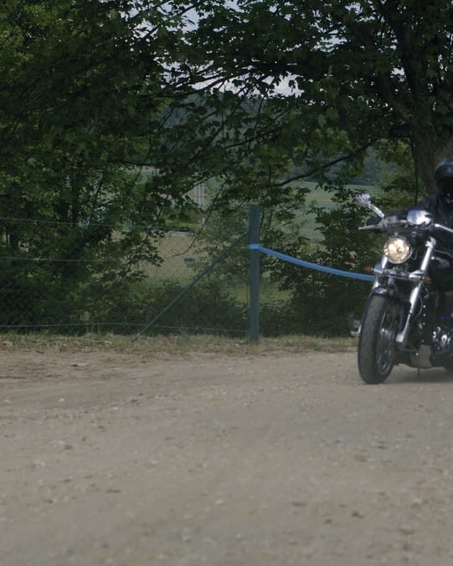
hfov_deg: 10.3
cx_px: 415
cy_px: 283
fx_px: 2499
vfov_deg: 12.9
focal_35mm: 149
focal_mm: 70
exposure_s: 1/3200
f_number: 5
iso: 800
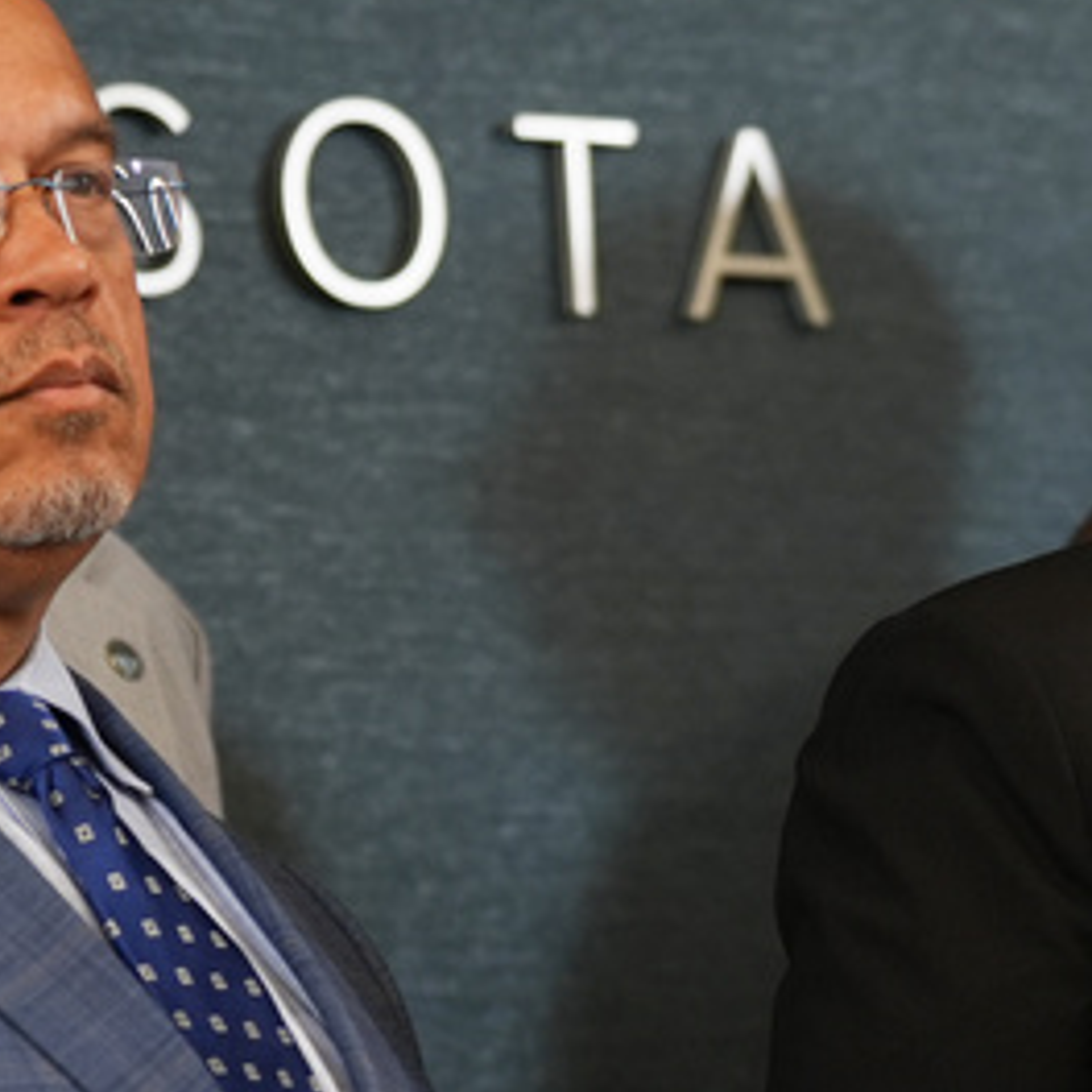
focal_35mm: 231
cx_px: 1191
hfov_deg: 7.5
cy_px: 852
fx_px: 8244
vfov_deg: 7.6
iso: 640
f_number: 2.8
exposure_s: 1/250
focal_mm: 70
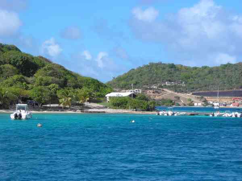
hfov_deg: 17.0
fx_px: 811
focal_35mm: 116
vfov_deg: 12.8
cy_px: 90
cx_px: 121
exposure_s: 1/245
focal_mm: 19.2
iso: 50
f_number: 5.3
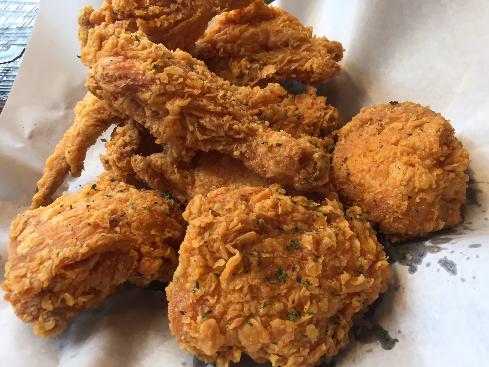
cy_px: 184
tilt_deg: -50.5
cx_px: 244
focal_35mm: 29
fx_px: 410
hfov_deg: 61.7
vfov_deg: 48.2
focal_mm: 4.15
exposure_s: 1/30
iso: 64
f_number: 2.2
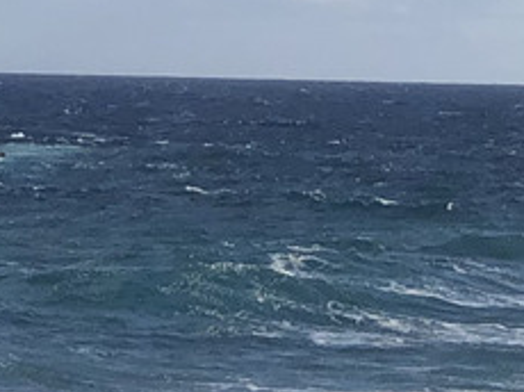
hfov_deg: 5.5
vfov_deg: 4.1
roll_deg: -0.4
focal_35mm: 362
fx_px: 5474
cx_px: 296
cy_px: -11
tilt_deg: +0.6
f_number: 2.4
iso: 16
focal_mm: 6
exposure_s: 1/2525
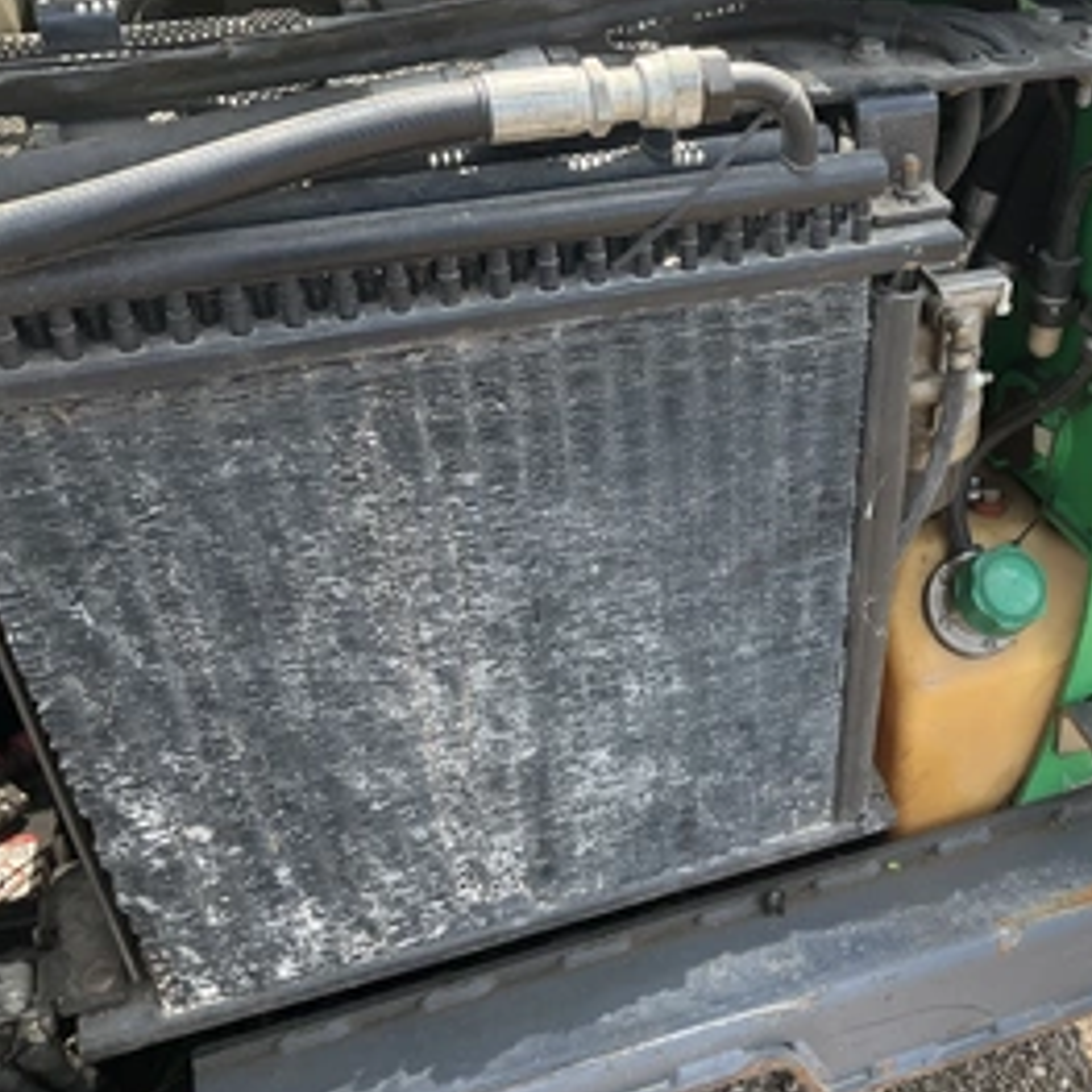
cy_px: 544
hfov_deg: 41.9
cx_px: 781
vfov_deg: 42.8
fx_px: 1392
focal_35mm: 39
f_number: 1.8
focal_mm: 3
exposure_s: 1/419
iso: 25
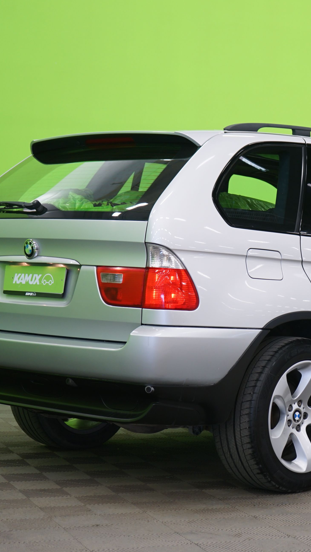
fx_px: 1143
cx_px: 283
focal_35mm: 78
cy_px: 275
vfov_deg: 27.2
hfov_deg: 15.3
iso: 400
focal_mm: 49
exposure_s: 1/8
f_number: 4.5
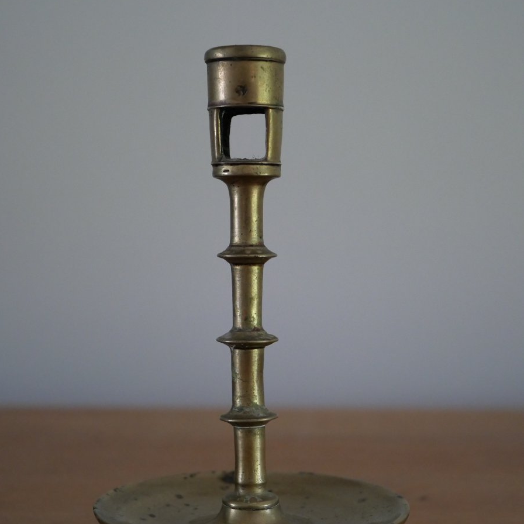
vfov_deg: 24.3
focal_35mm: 71
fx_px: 1216
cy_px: 315
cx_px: 261
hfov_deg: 24.3
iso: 2500
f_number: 2.8
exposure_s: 1/60
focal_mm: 30
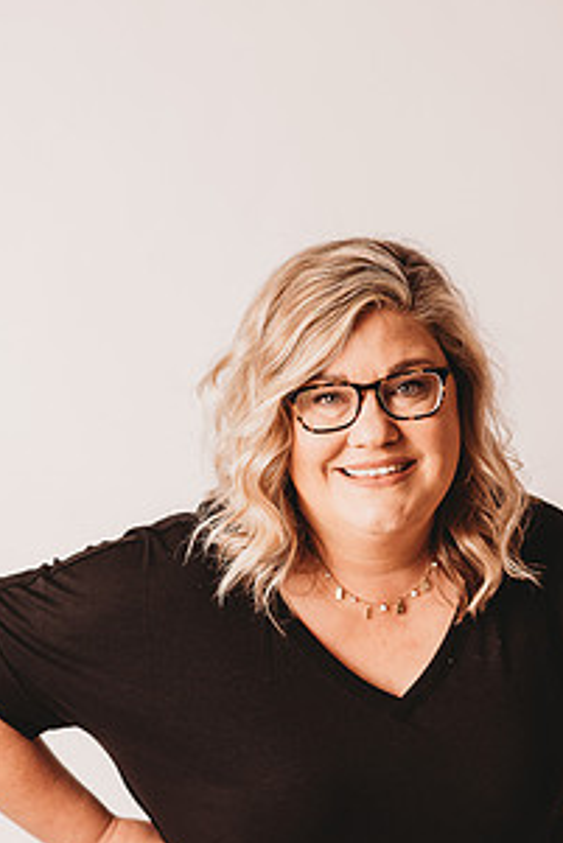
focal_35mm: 127
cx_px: 294
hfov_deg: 10.8
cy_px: 524
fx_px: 2976
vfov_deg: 16.1
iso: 125
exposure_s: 1/160
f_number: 2.5
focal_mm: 85
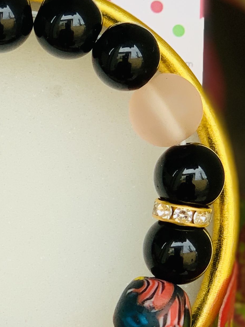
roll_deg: -2.6
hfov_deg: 8.6
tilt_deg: -34.9
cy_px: 184
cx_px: -29
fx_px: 1613
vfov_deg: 11.6
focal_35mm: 171
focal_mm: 6
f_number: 2.4
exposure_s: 1/122
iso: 25
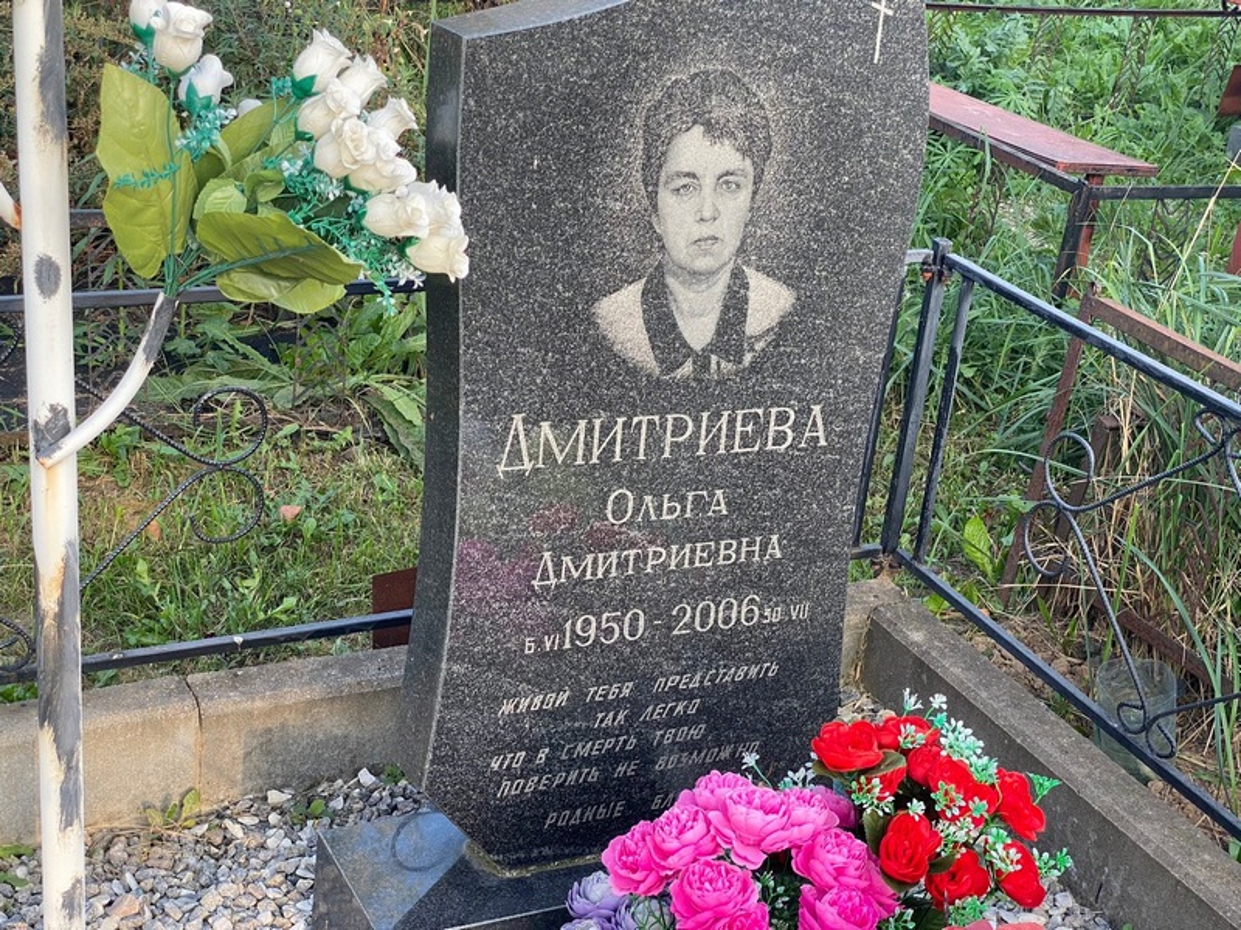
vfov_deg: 28.0
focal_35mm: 52
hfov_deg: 36.8
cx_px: 620
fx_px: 1864
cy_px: 465
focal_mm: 6
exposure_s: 1/122
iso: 40
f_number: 2
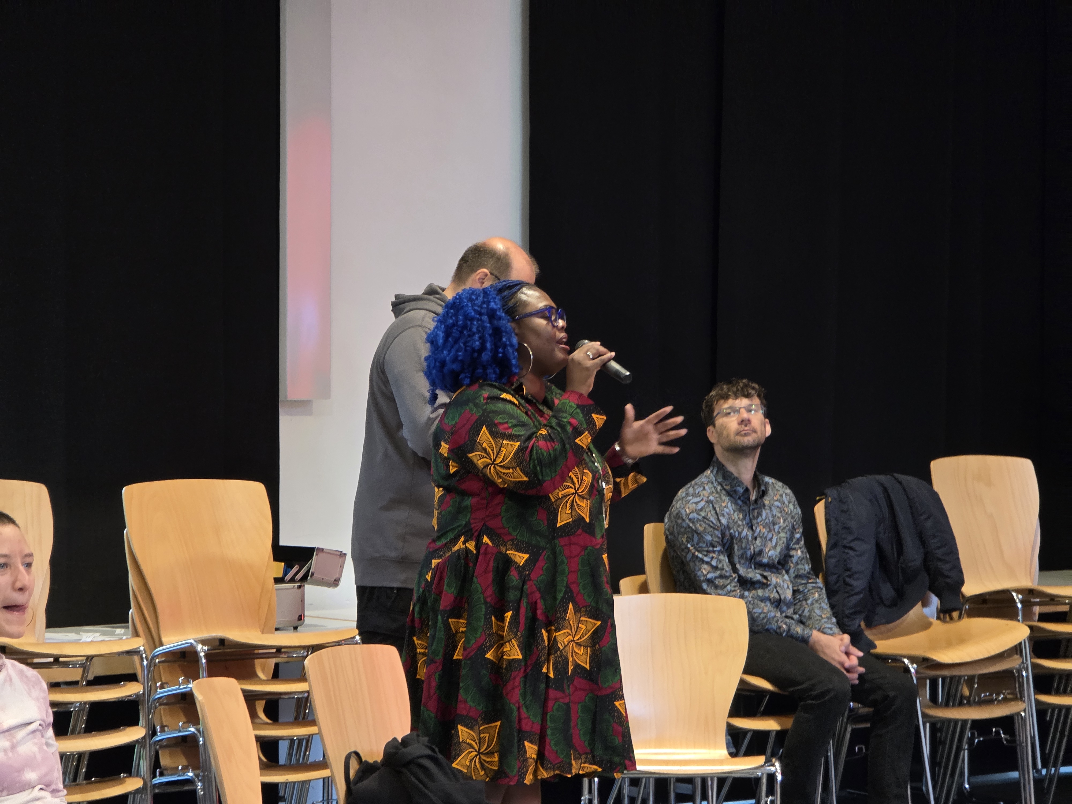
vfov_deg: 12.9
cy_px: 402
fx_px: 3561
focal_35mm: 115
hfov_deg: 17.1
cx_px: 536
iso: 1000
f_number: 3.4
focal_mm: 18.6
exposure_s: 1/42.4
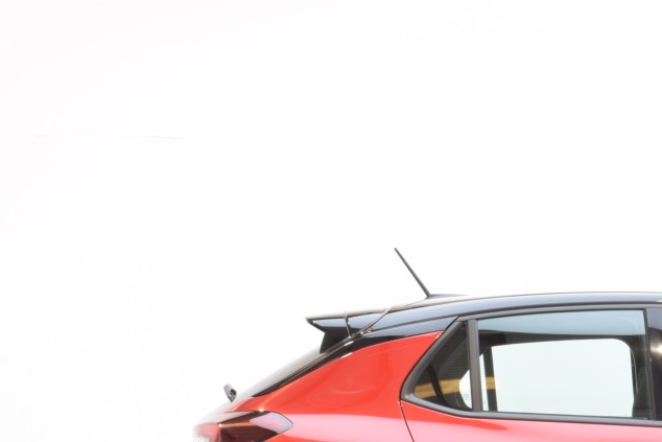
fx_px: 2284
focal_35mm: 124
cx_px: 670
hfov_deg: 16.1
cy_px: 460
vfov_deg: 10.9
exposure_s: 2
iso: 100
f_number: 22
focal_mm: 35
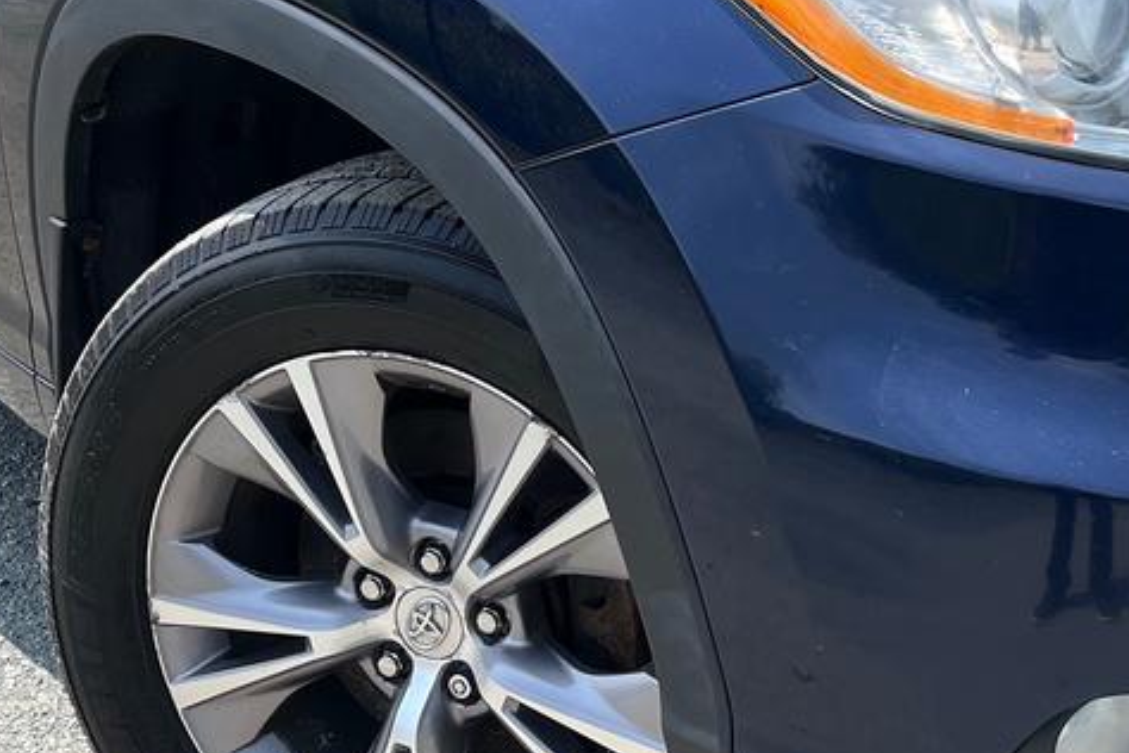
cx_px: 769
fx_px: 2289
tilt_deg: -19.4
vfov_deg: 18.5
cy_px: 179
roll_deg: +1.3
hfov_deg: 27.5
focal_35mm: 73
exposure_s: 1/2967
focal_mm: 5.1
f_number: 1.6
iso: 50
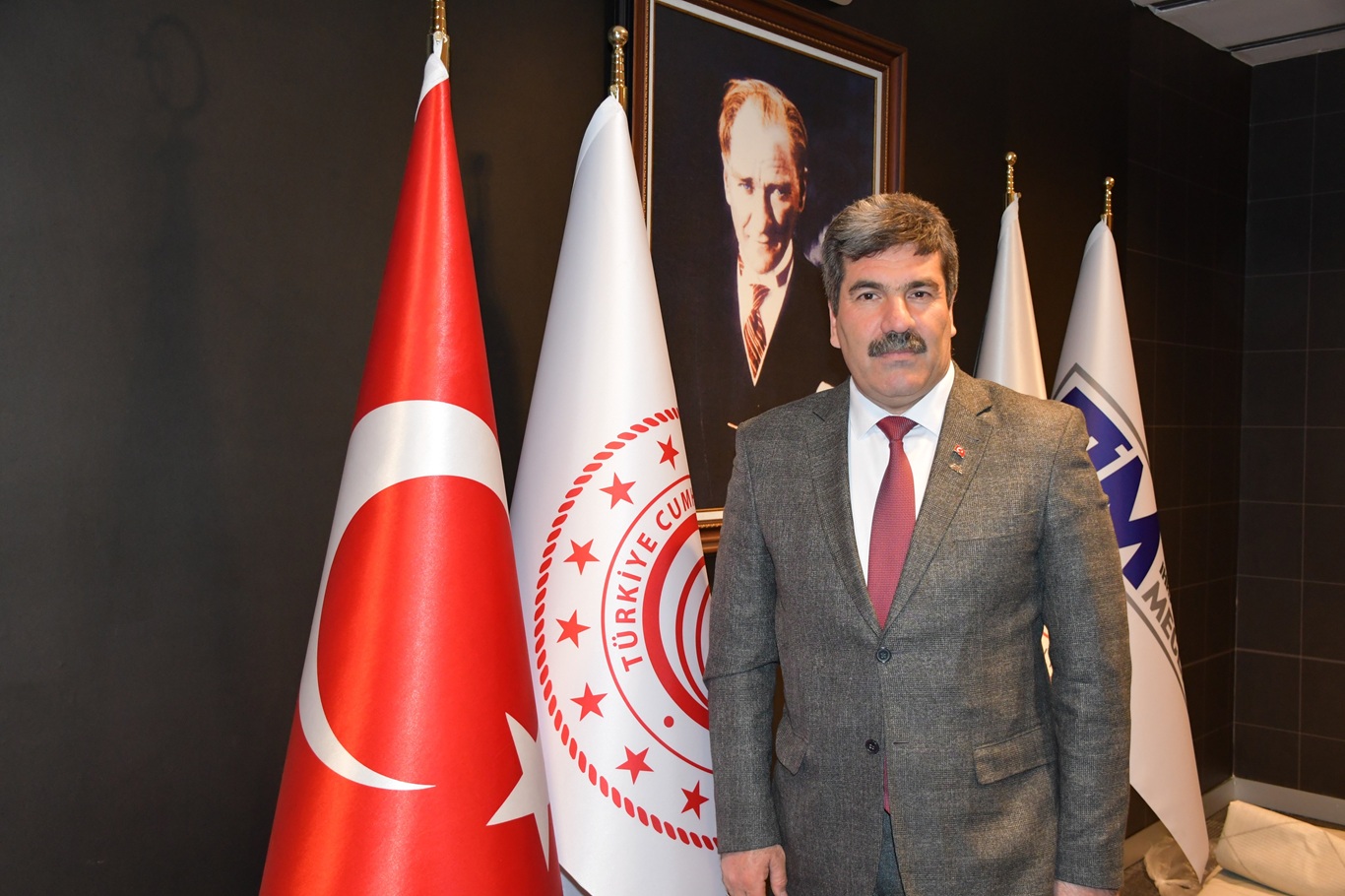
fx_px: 1270
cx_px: 672
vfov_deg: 38.9
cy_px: 448
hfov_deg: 55.8
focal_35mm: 34
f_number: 3.8
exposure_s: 1/60
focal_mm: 23
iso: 1800
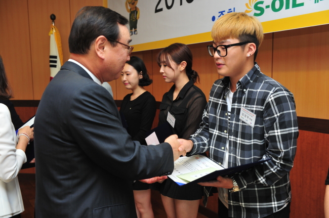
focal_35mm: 36
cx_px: 164
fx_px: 328
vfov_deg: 36.7
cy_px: 109
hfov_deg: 53.2
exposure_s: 1/80
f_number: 5
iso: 1250
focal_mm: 36
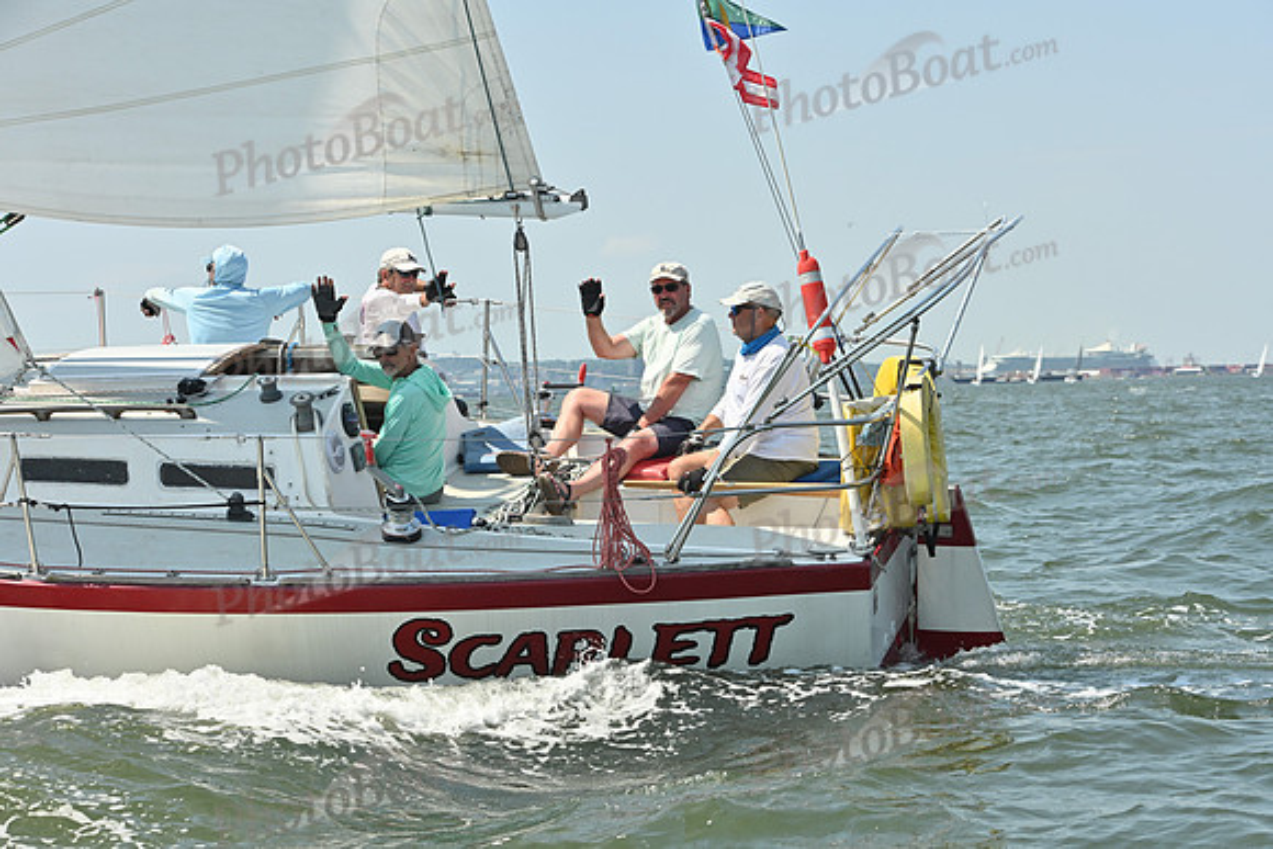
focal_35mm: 85
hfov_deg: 23.9
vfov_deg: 16.1
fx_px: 3006
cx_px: 636
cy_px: 424
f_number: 7.1
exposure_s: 1/1250
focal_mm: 85
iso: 320
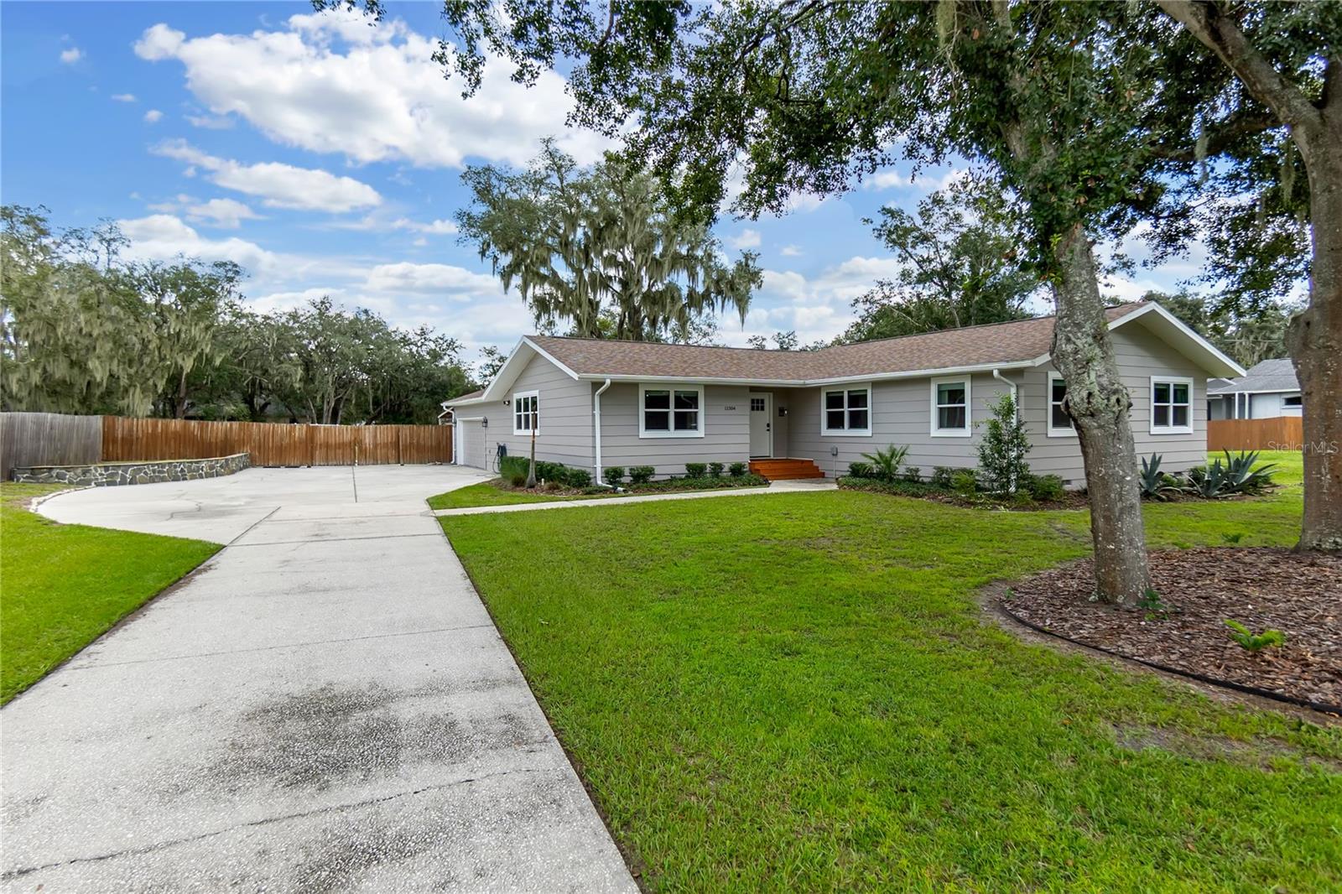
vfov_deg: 67.4
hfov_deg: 90.0
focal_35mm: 18
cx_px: 671
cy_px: 447
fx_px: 671
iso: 100
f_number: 4
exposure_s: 1/250
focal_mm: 12
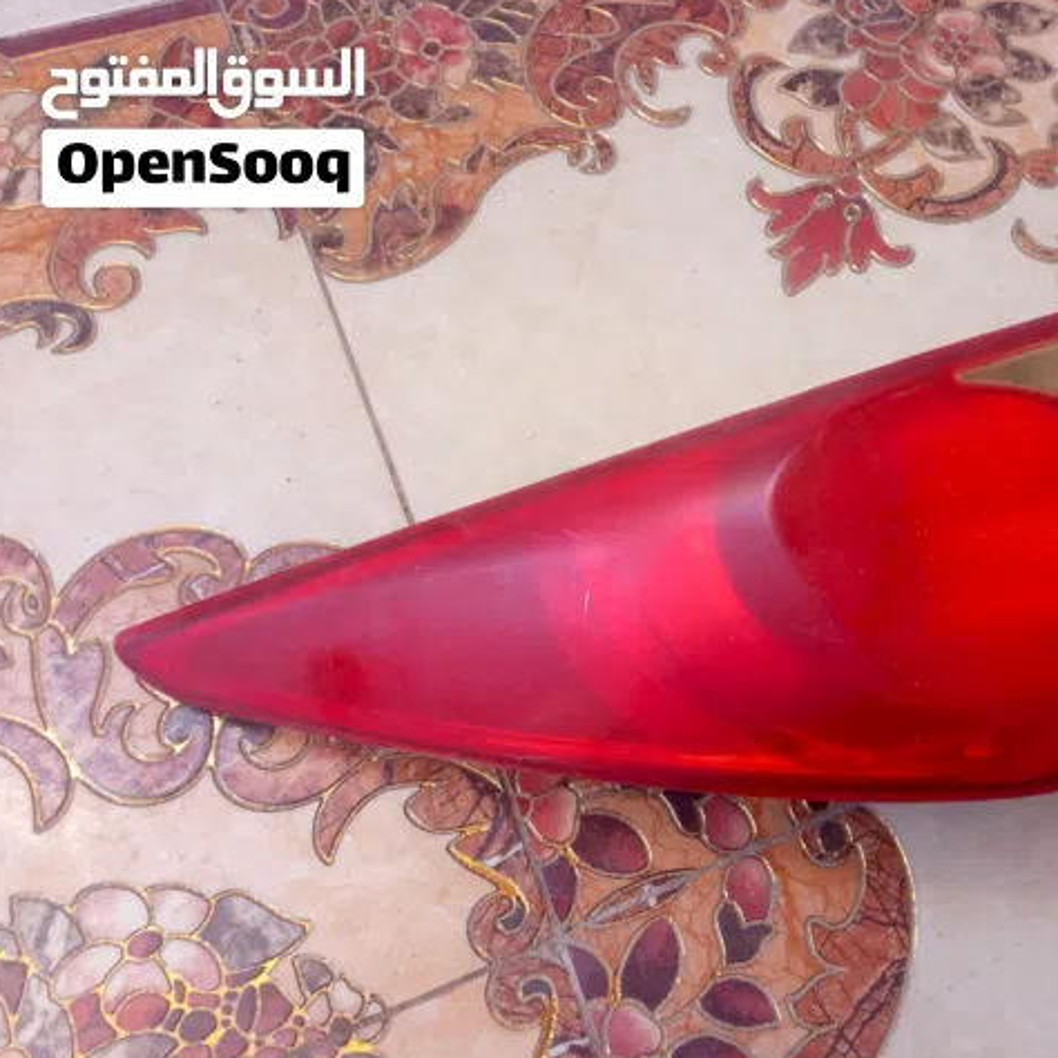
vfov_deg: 52.5
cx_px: 701
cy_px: 529
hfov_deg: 51.6
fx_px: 1072
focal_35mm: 31
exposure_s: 1/100
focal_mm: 3.64
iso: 250
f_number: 1.85
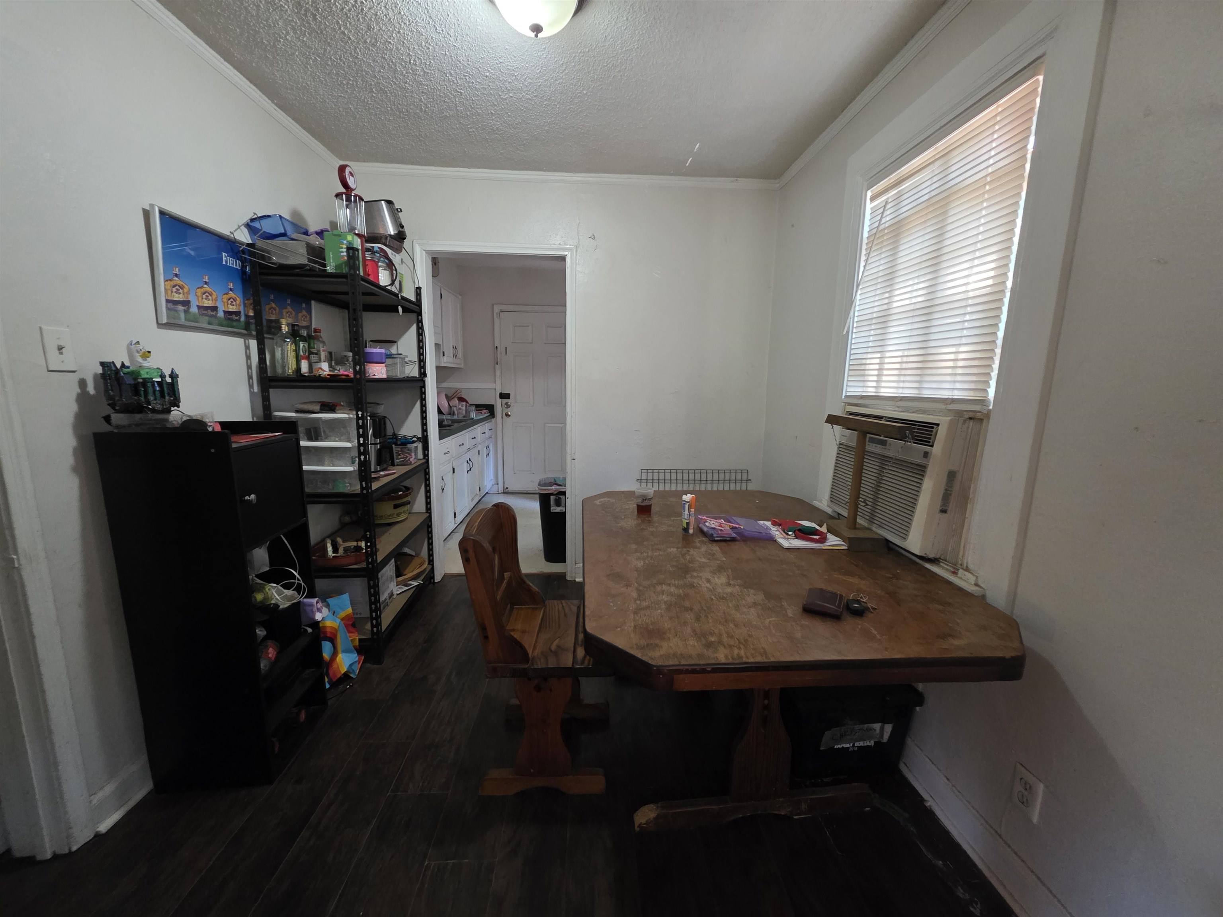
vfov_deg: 89.9
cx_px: 612
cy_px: 458
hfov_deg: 106.2
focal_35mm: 13
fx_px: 459
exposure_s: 1/60
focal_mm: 2.2
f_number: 1.9
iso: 640
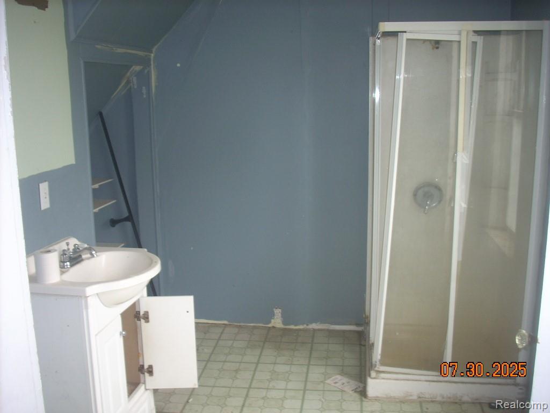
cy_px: 206
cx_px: 275
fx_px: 588
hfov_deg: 50.1
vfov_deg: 38.7
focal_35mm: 37
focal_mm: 6.2
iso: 64
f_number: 2.8
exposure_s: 1/30
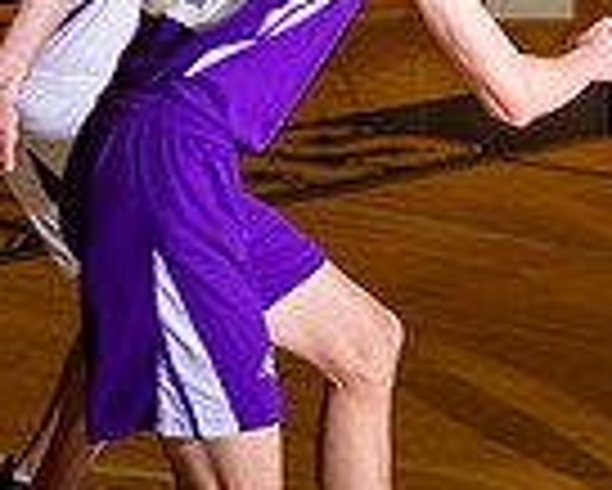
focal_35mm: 121
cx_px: 648
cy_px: -432
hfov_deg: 15.5
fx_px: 2193
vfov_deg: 11.7
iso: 200
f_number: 3.2
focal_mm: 39
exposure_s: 1/125
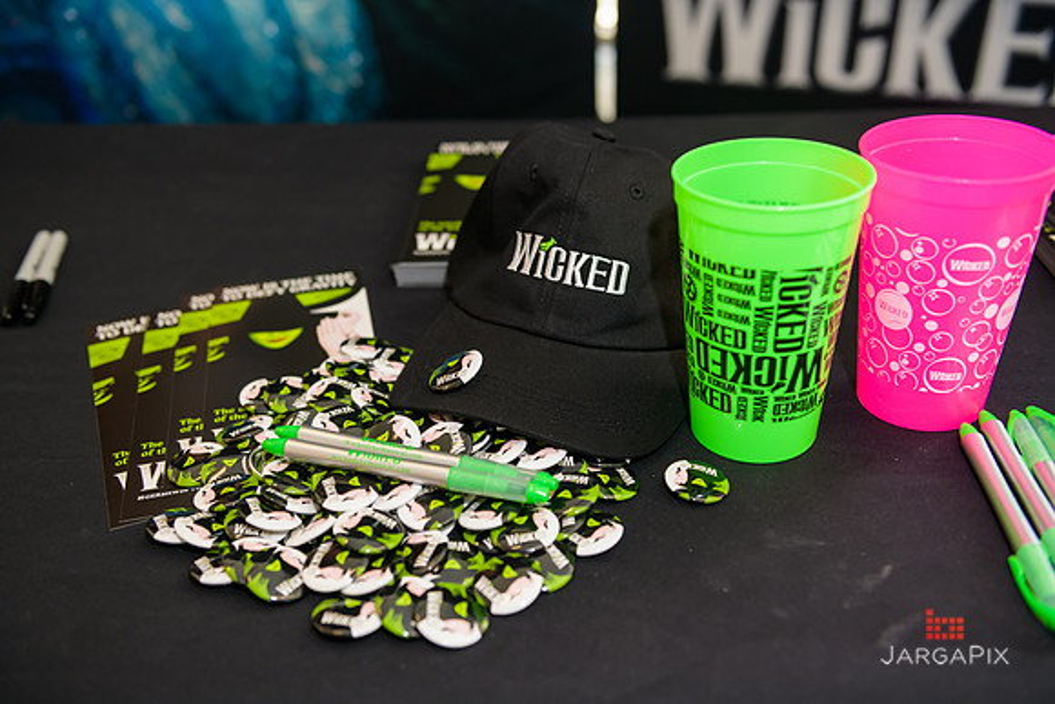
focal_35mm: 35
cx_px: 528
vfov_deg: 37.9
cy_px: 352
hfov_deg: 54.4
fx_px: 1026
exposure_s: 1/125
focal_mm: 35
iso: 400
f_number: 3.2
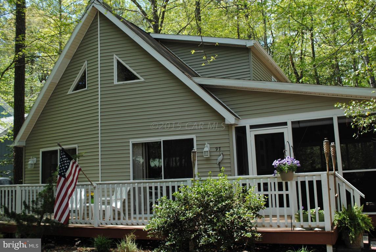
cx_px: 188
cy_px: 126
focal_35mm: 36
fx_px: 377
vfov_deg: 37.0
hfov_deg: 53.0
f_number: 6.3
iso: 100
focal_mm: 24
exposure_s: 1/160
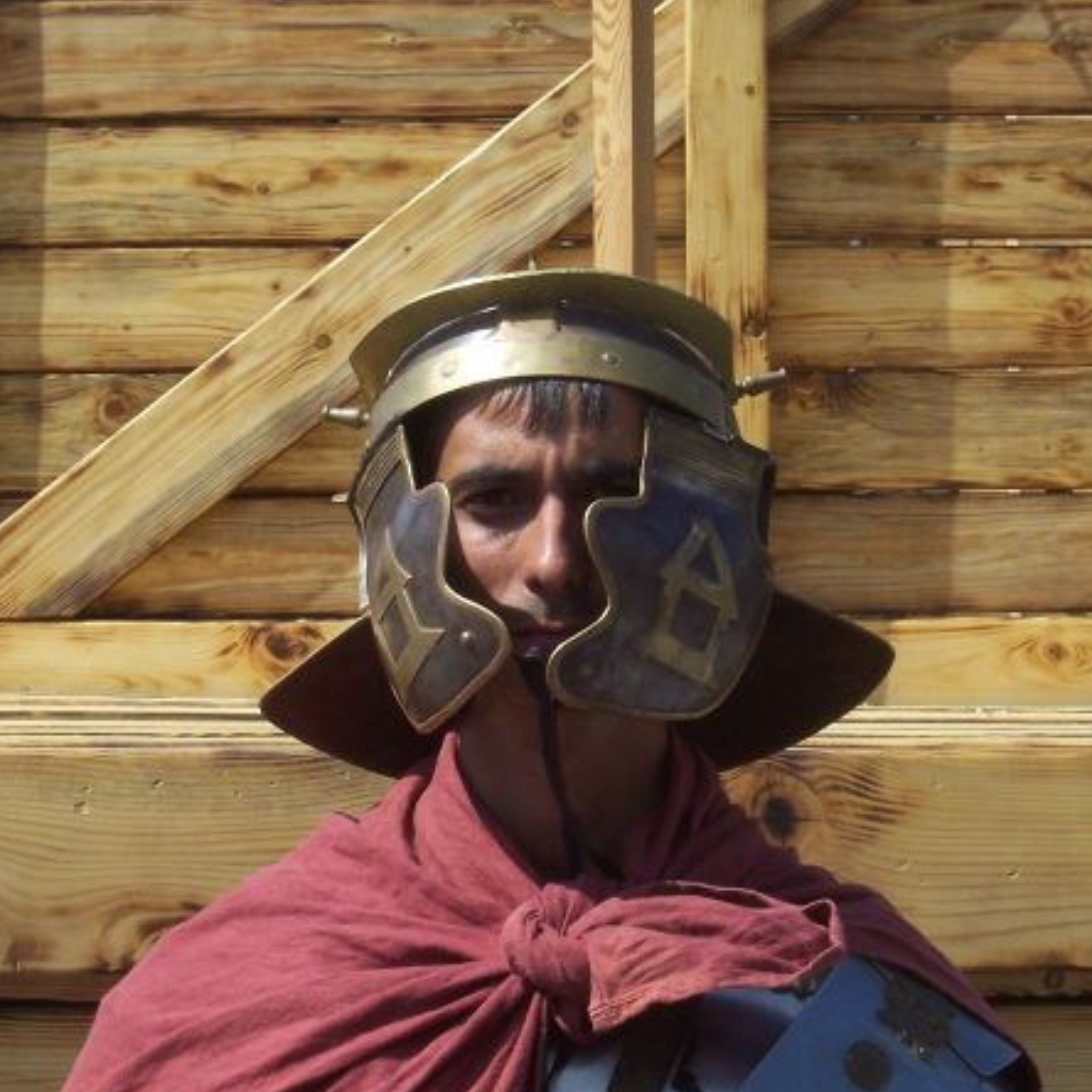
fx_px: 3498
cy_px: 617
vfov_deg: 17.7
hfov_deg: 17.7
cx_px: 548
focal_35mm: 98
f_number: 8
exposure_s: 1/250
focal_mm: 13.5
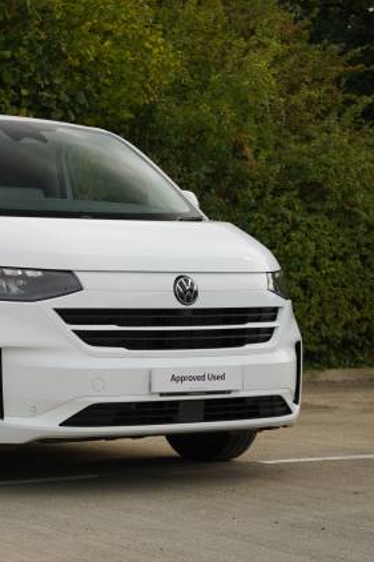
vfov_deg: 22.1
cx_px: -19
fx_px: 1438
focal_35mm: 92
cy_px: 281
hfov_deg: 14.5
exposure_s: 1/250
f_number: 5
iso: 100
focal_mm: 60.8
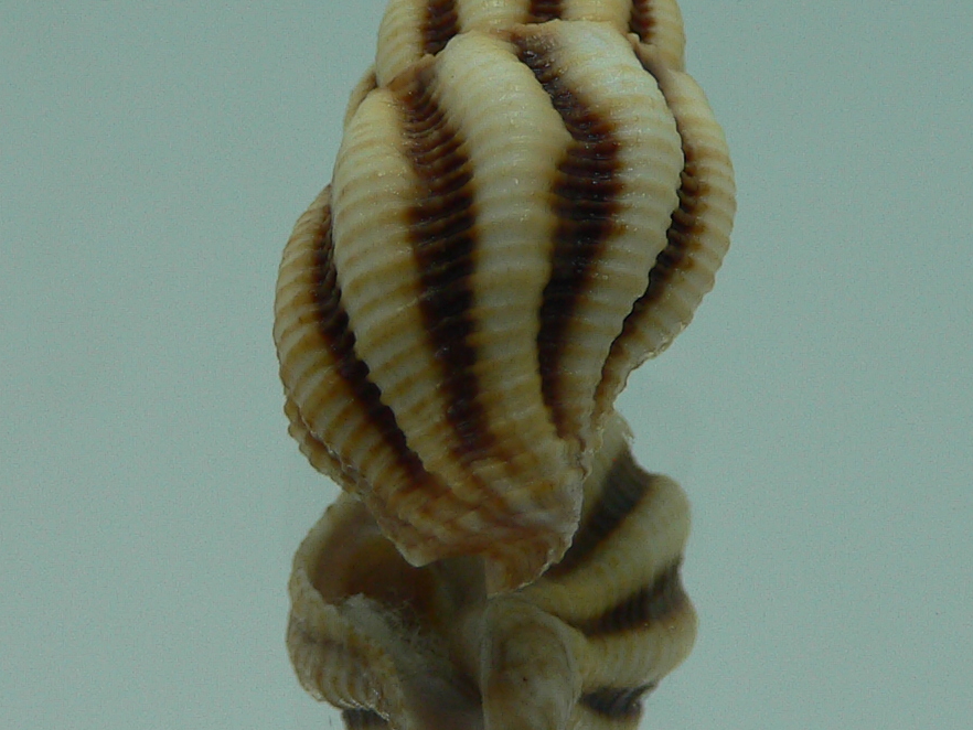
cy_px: 296
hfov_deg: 24.4
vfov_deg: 18.4
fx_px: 2249
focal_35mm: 80
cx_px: 490
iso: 80
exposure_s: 1/60
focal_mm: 4.6
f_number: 2.8
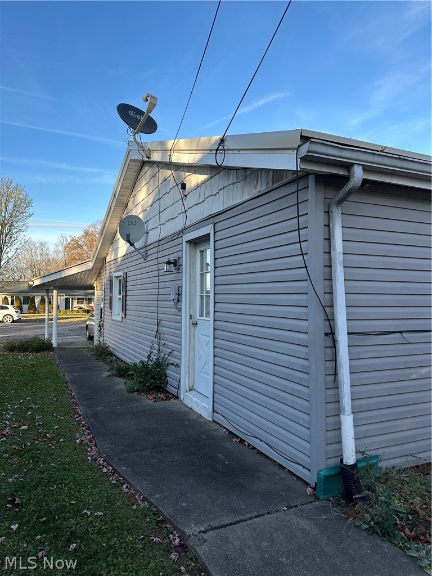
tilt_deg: +2.9
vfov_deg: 71.6
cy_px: 288
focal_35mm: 24
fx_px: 399
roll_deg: -0.3
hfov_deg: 56.8
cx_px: 216
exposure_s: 1/927
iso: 80
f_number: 1.78
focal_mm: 6.86
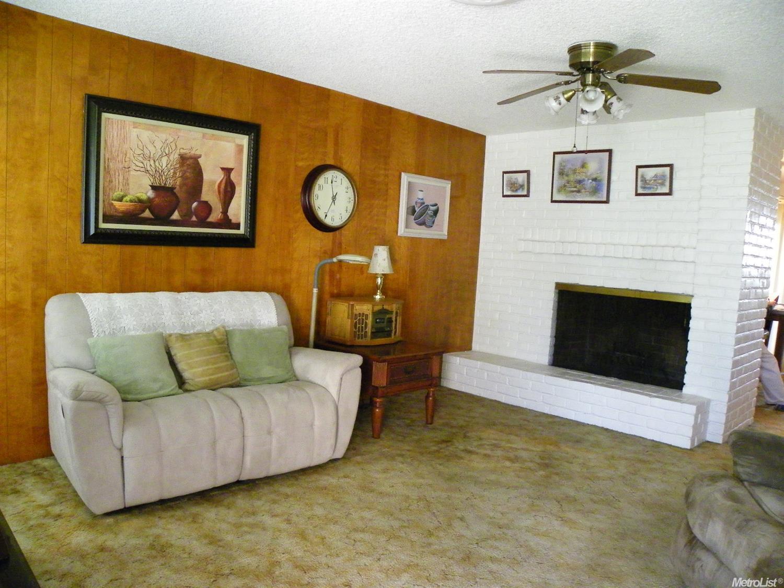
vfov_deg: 53.0
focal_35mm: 26
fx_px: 589
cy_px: 294
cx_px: 392
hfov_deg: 67.3
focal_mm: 4.6
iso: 500
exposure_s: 1/30
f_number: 2.8
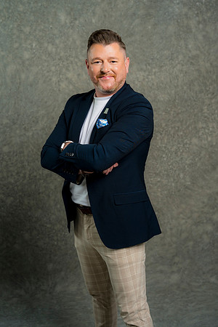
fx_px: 500
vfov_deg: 36.2
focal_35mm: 55
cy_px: 164
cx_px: 109
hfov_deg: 24.6
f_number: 4
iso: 125
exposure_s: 1/160
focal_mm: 55
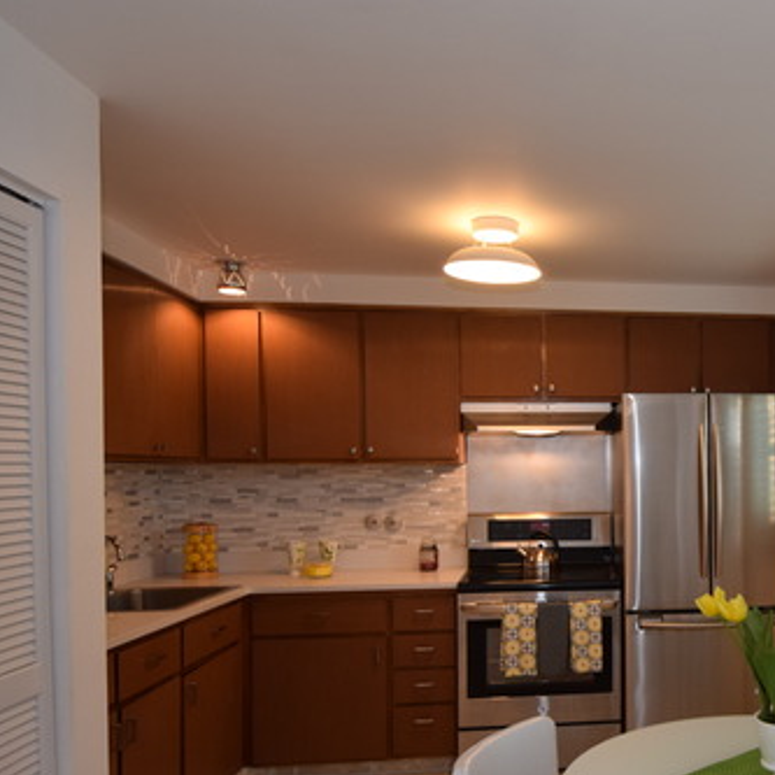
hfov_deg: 47.8
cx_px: 647
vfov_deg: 50.8
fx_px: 806
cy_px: 492
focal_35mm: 32
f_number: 5.6
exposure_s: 1/125
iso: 800
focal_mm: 13
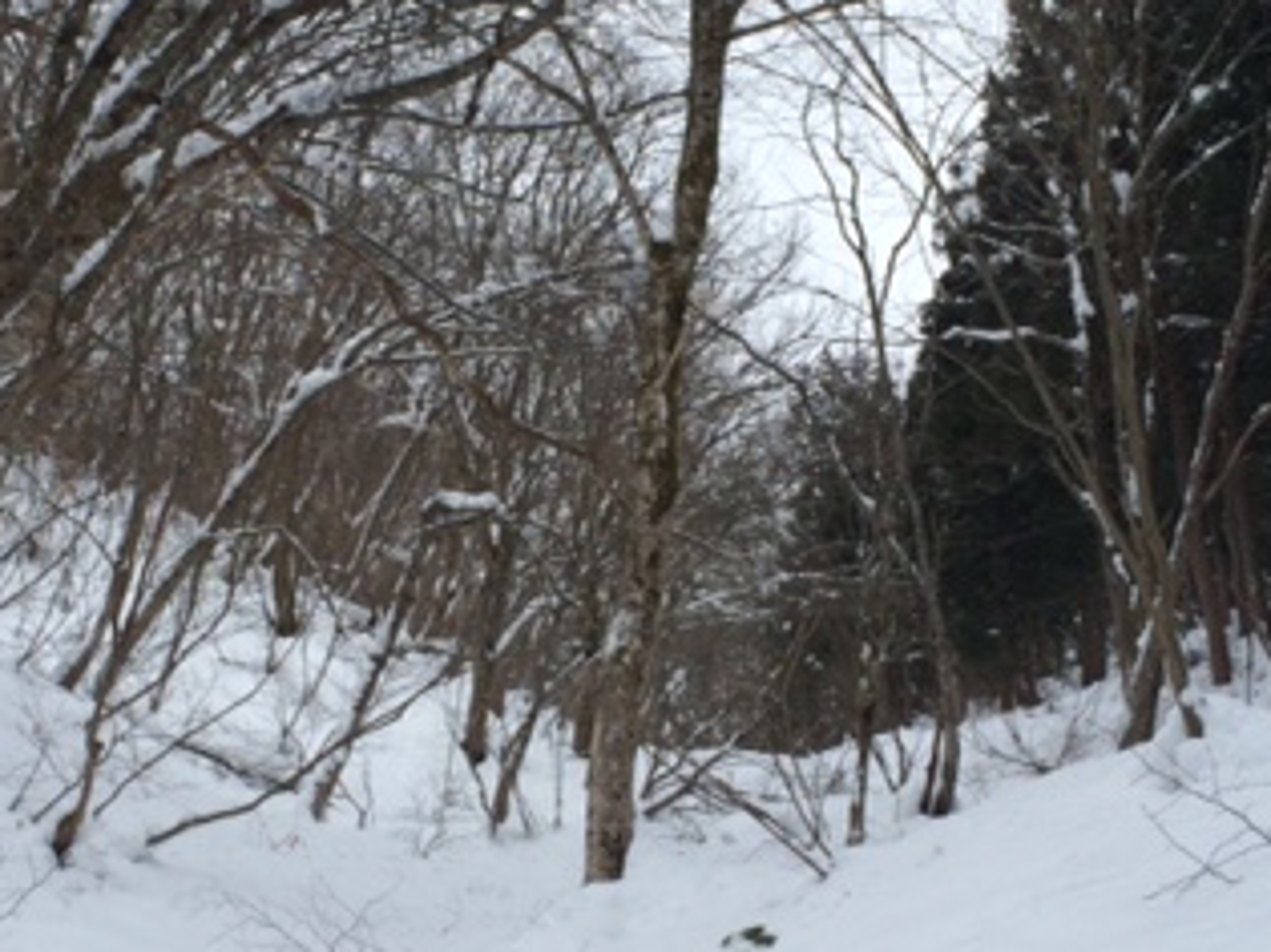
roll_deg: -1.2
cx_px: 561
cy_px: 411
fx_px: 2165
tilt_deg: +29.3
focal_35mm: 59
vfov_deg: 24.8
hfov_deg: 32.7
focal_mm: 4.15
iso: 32
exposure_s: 1/345
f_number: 2.2
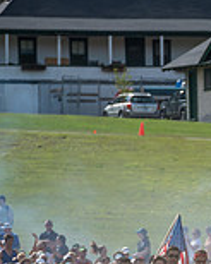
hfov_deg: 2.2
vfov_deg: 2.7
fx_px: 5524
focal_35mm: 707
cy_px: 277
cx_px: 470
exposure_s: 1/1250
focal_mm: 200
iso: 200
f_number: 5.6
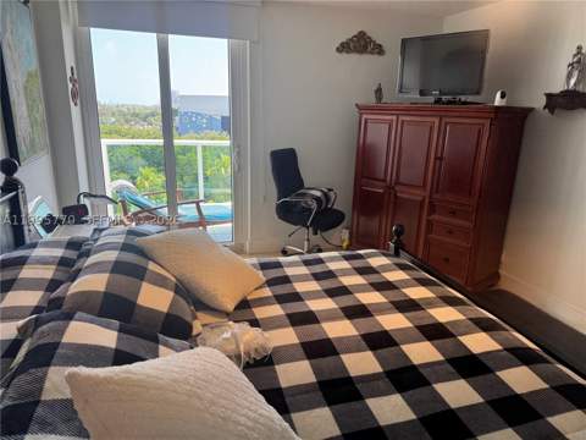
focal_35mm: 24
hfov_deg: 71.6
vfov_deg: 56.8
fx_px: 406
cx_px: 293
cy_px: 220
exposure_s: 1/120
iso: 64
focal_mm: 6.76
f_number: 1.78
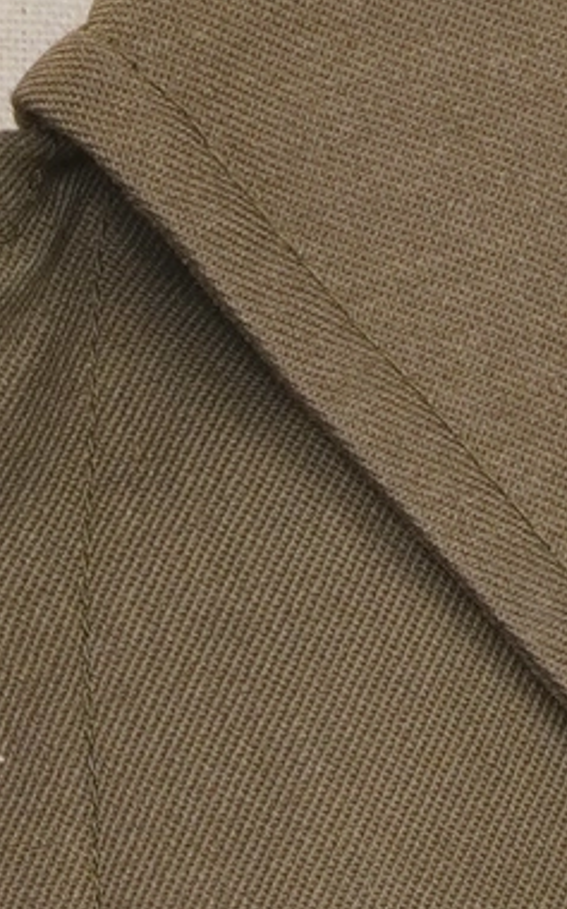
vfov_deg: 5.6
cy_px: 1474
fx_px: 9187
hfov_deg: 3.5
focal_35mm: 371
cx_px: -2
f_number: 8
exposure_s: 1/10
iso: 250
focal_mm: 32
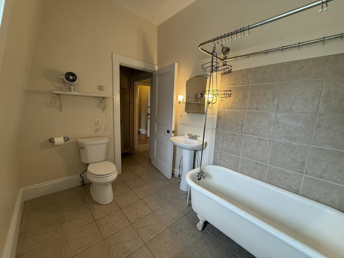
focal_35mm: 14
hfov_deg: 102.1
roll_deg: -2.0
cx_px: 172
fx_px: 139
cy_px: 129
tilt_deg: -8.8
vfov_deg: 85.7
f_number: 2.2
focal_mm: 2.22
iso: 320
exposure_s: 1/120
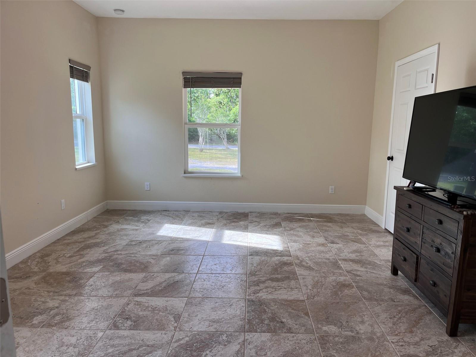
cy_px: 178
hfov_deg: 67.3
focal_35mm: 26
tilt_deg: -9.9
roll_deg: -0.9
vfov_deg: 53.1
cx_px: 238
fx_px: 358
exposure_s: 1/127
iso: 40
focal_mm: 5.1
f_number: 1.6
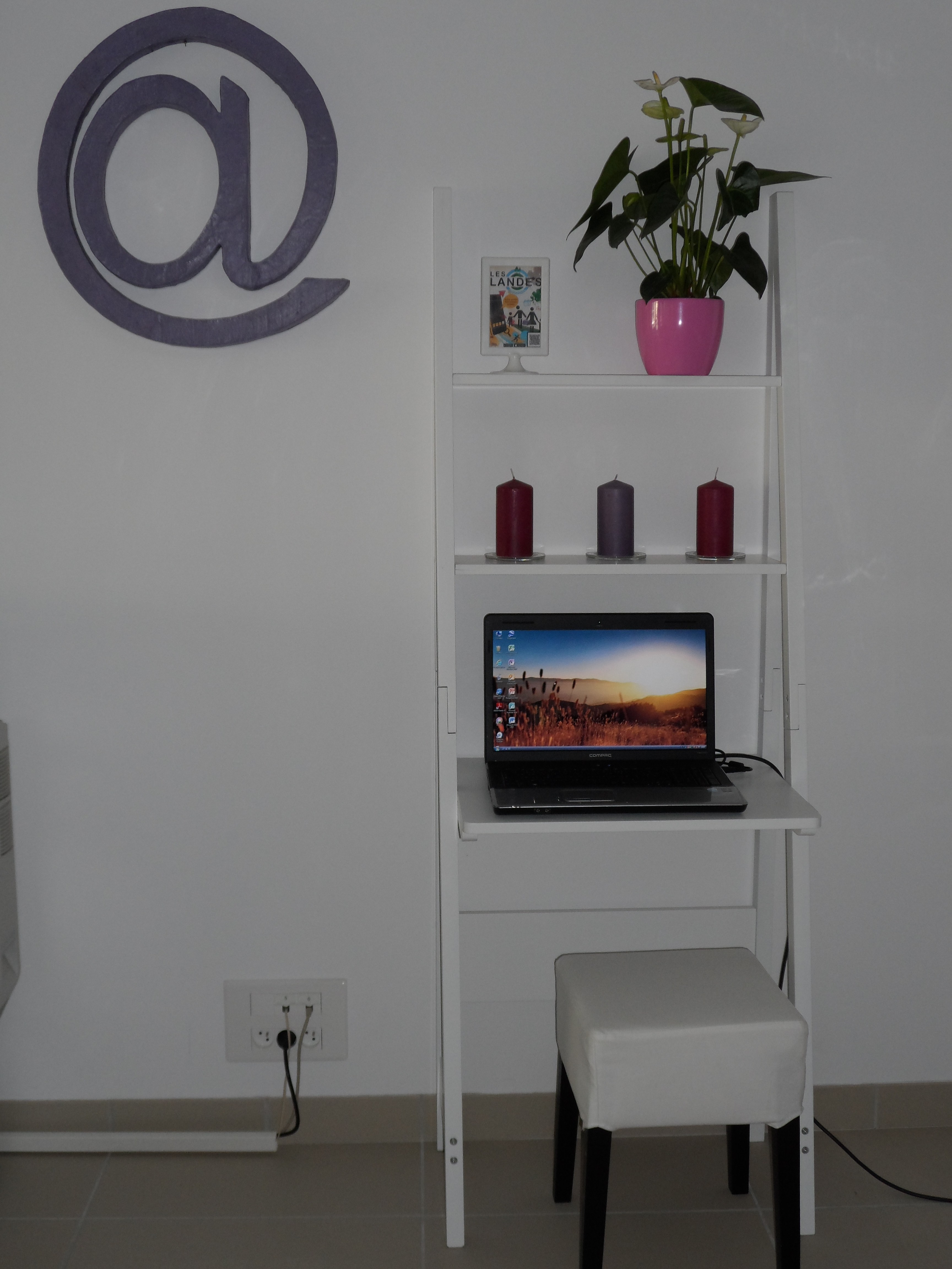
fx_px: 1613
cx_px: 476
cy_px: 634
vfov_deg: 42.9
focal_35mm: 44
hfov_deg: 32.9
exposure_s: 1/45
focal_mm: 8
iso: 100
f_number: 3.9
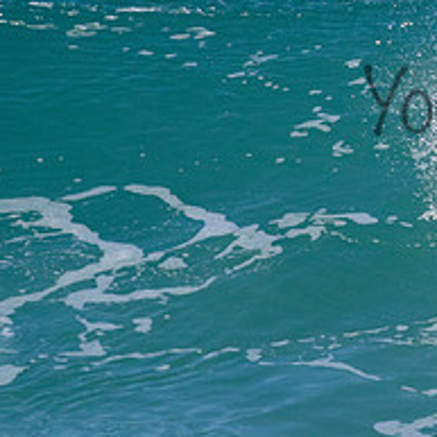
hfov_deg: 0.9
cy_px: 80
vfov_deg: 0.9
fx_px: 29165
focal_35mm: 2042
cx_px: 598
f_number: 11
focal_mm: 800
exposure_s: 1/2000
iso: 2200
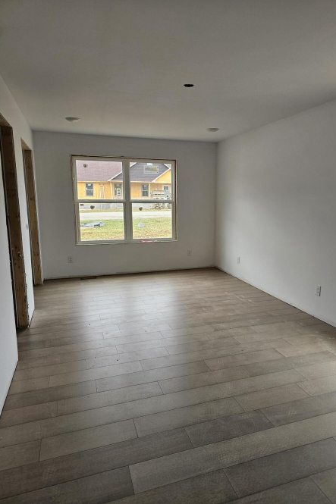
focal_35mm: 24
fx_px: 336
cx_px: 189
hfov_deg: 53.0
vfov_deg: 73.8
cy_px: 252
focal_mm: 6.3
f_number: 1.7
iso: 160
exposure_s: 1/207
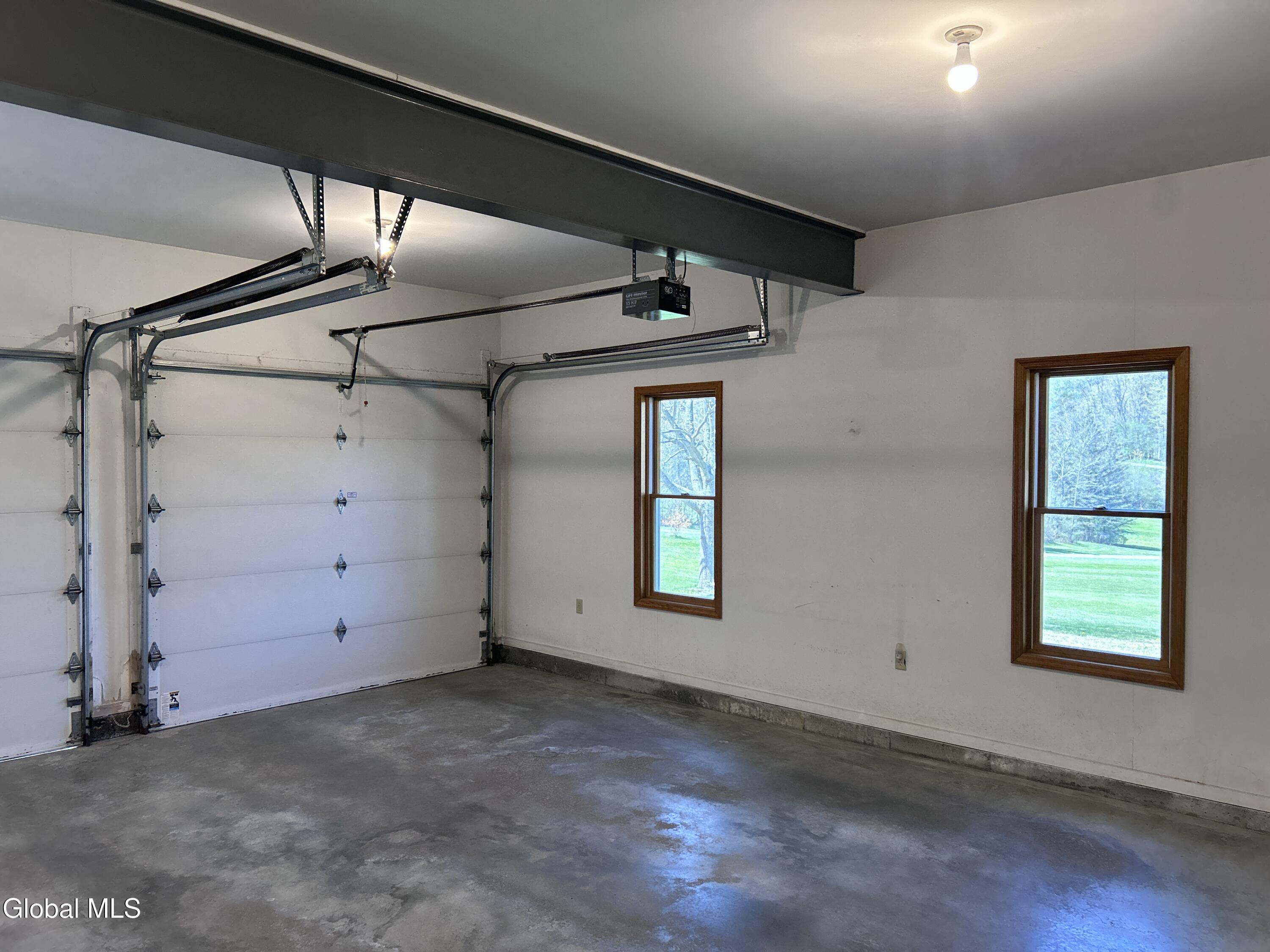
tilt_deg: -1.6
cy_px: 476
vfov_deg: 53.1
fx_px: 954
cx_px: 635
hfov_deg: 67.3
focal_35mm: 26
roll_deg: +0.3
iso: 80
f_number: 1.5
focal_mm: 5.7
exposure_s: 1/120
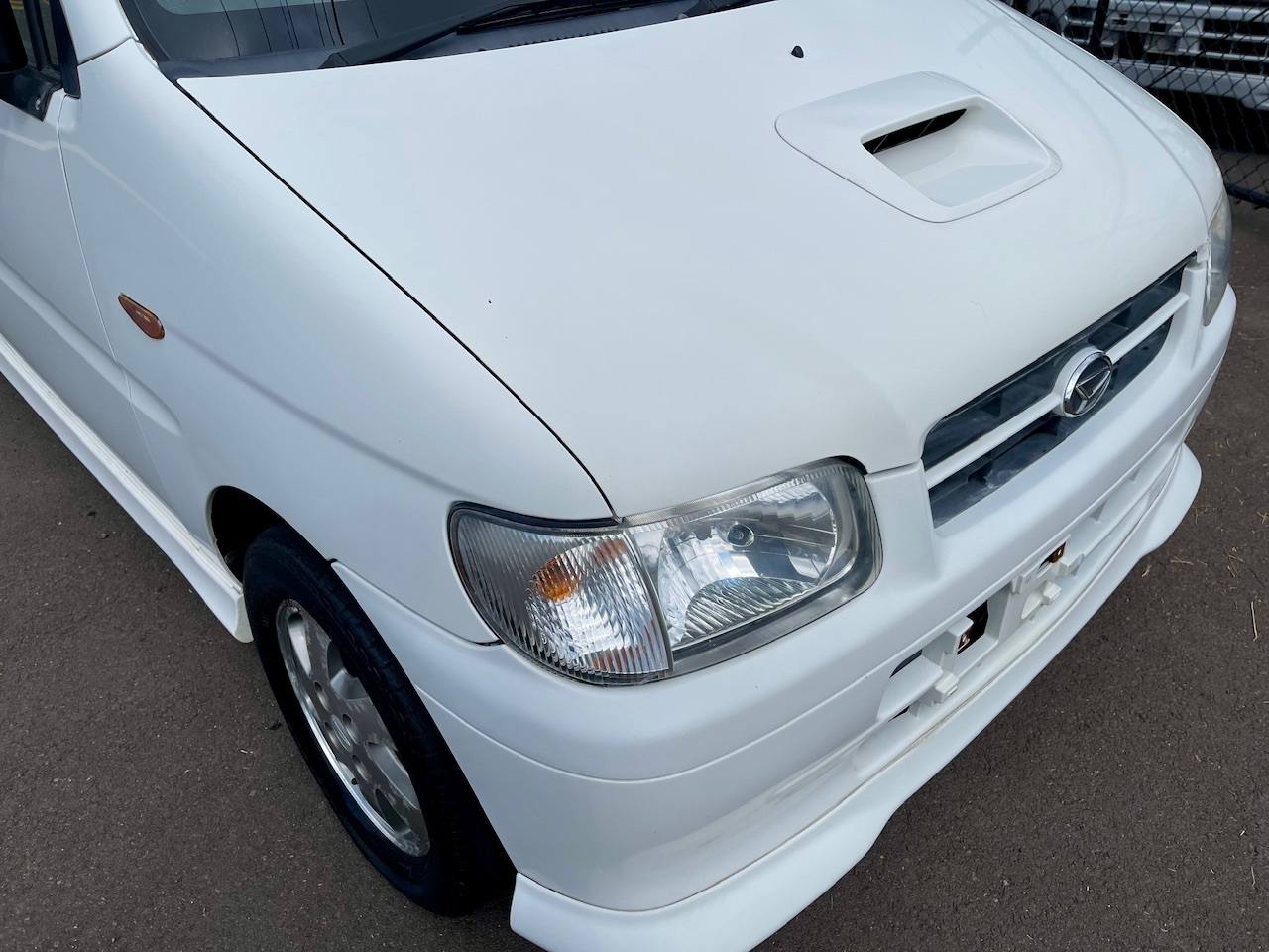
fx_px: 916
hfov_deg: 69.4
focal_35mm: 25
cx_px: 634
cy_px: 476
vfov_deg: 54.9
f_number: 1.6
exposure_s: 1/6579
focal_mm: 5.1
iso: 32
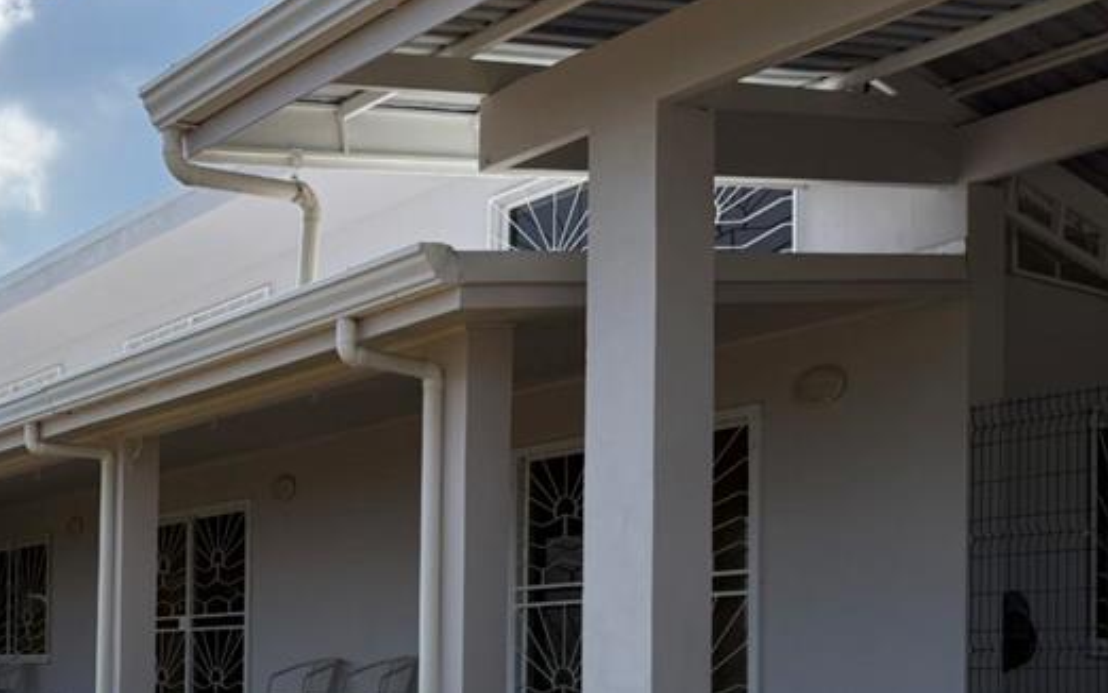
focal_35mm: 50
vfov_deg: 24.9
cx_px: 91
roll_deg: -0.8
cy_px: 653
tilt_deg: +1.1
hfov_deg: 37.4
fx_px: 1510
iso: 100
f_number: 1.78
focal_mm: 6.76
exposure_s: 1/9091
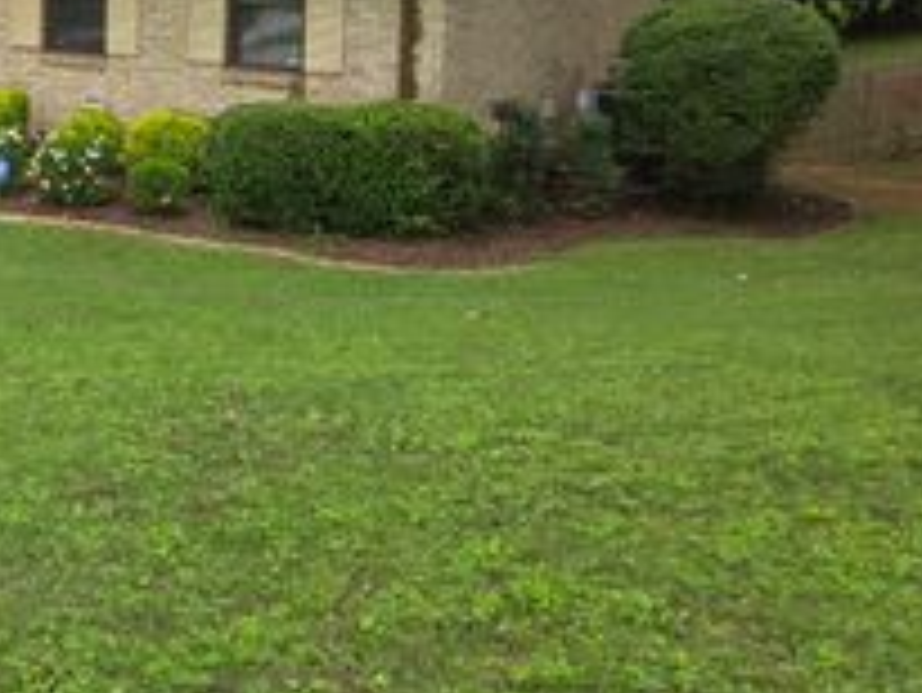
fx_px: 1492
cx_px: 0
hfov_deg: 31.7
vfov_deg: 24.9
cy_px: -2
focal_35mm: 56
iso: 25
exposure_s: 1/609
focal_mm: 5.4
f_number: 1.8
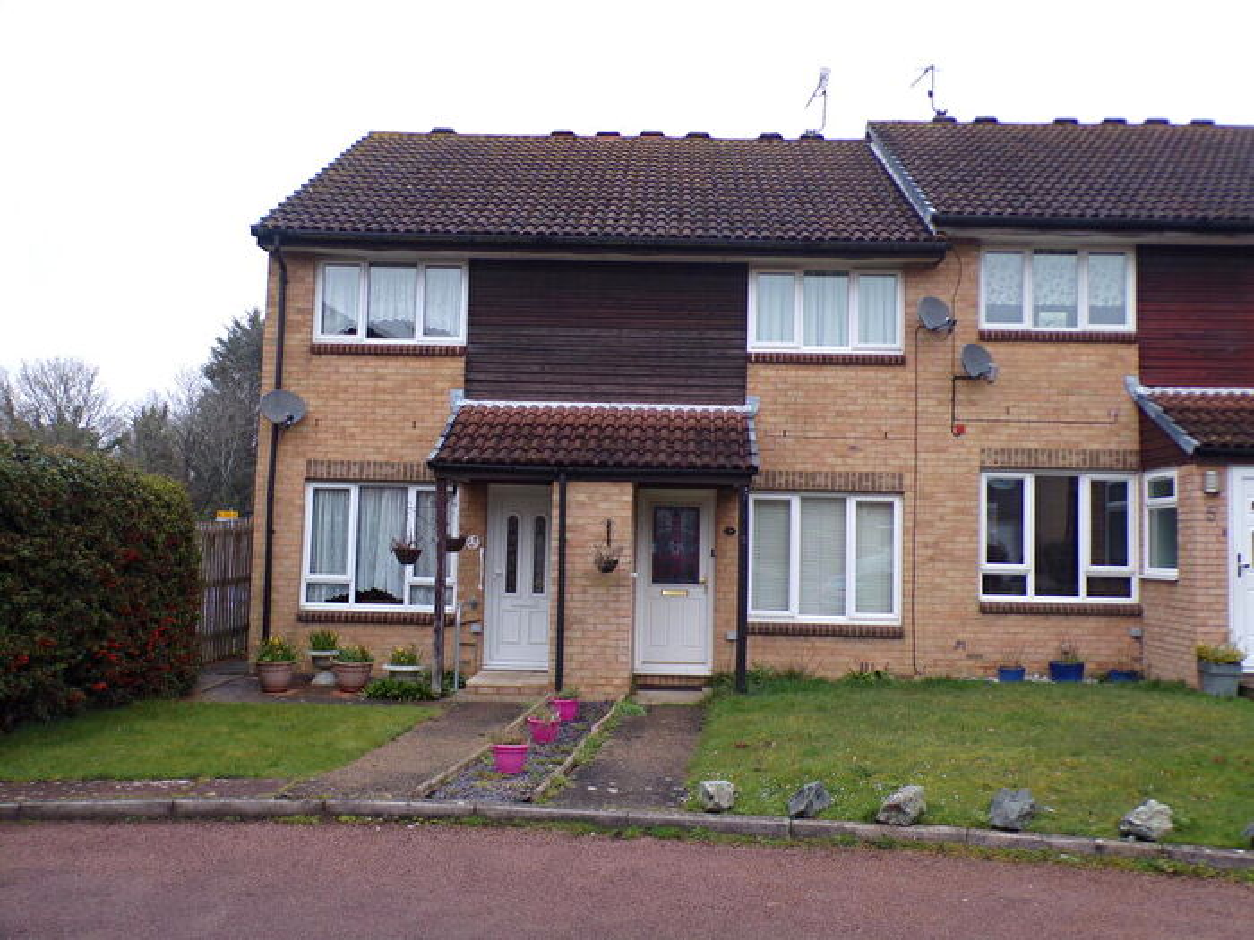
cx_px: 627
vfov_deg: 44.2
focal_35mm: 32
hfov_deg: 56.8
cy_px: 470
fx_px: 1159
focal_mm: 5.8
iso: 80
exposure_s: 1/200
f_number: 3.2
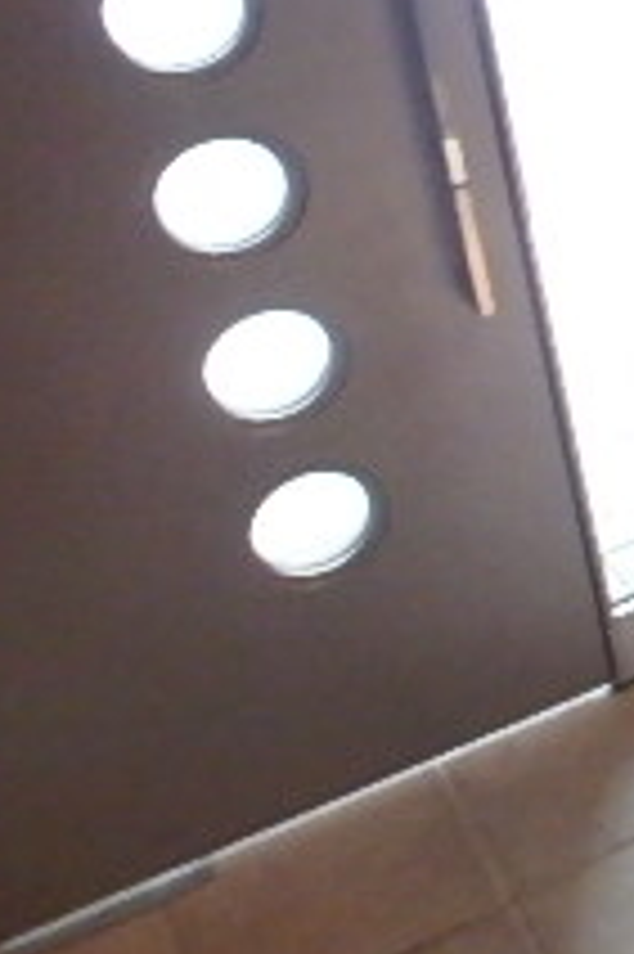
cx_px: 1353
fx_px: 1746
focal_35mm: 66
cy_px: 135
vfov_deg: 29.5
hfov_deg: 15.4
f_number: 3.5
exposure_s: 1/25
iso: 800
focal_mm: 3.7
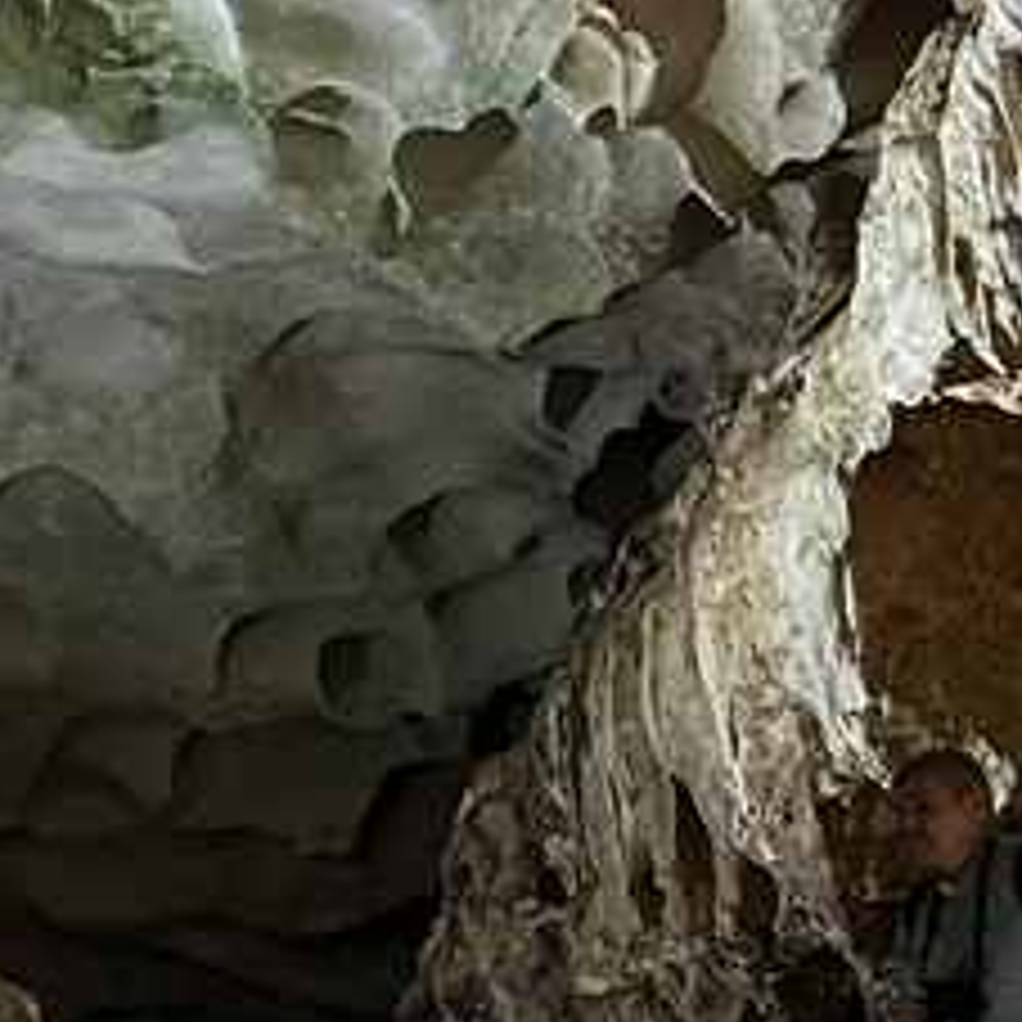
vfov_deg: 10.8
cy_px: 680
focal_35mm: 162
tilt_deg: +13.8
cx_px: -837
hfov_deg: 10.2
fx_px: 5411
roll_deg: +1.9
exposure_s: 1/30
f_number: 1.5
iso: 800
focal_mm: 5.7
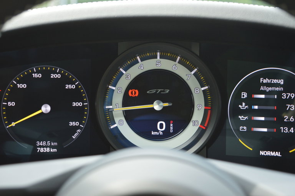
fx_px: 553
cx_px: 148
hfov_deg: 29.9
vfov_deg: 20.1
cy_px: 98
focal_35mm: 68
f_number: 5
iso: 400
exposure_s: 1/100
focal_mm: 45
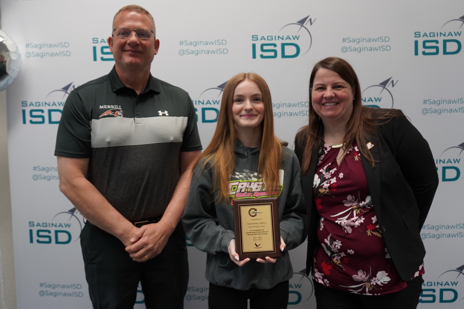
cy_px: 154
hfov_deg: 65.5
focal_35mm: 28
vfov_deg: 46.4
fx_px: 361
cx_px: 232
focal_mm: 28
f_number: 4
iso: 1250
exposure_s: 1/160
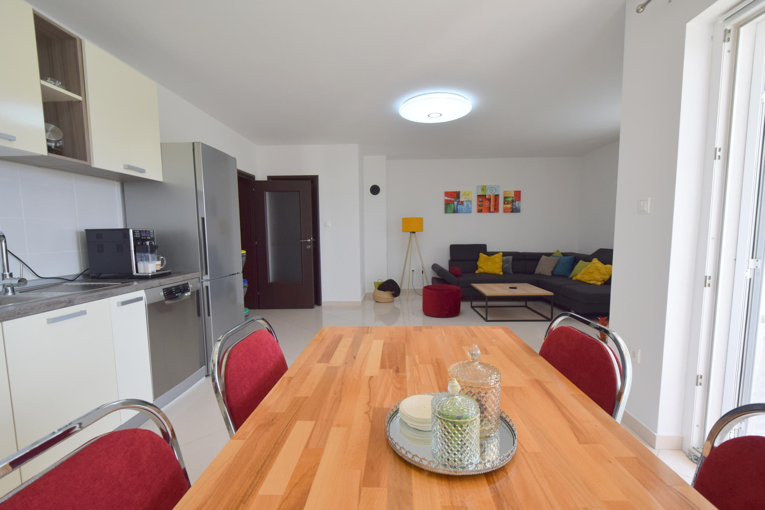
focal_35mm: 15
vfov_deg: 77.3
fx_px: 319
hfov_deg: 100.4
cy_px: 255
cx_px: 382
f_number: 5.6
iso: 400
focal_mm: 10
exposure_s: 1/125
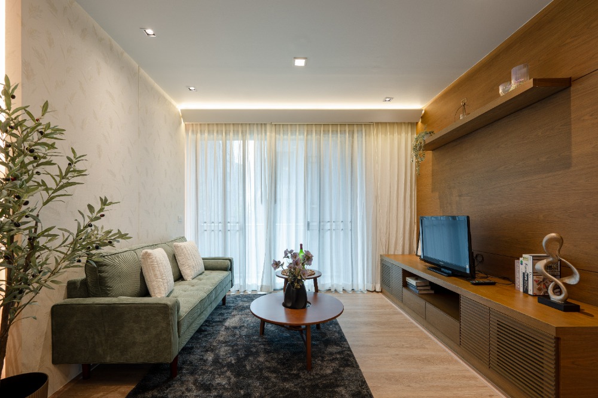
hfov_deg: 104.3
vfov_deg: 81.1
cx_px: 299
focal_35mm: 14
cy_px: 199
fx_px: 232
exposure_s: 1/3
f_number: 7.1
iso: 100
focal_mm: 14
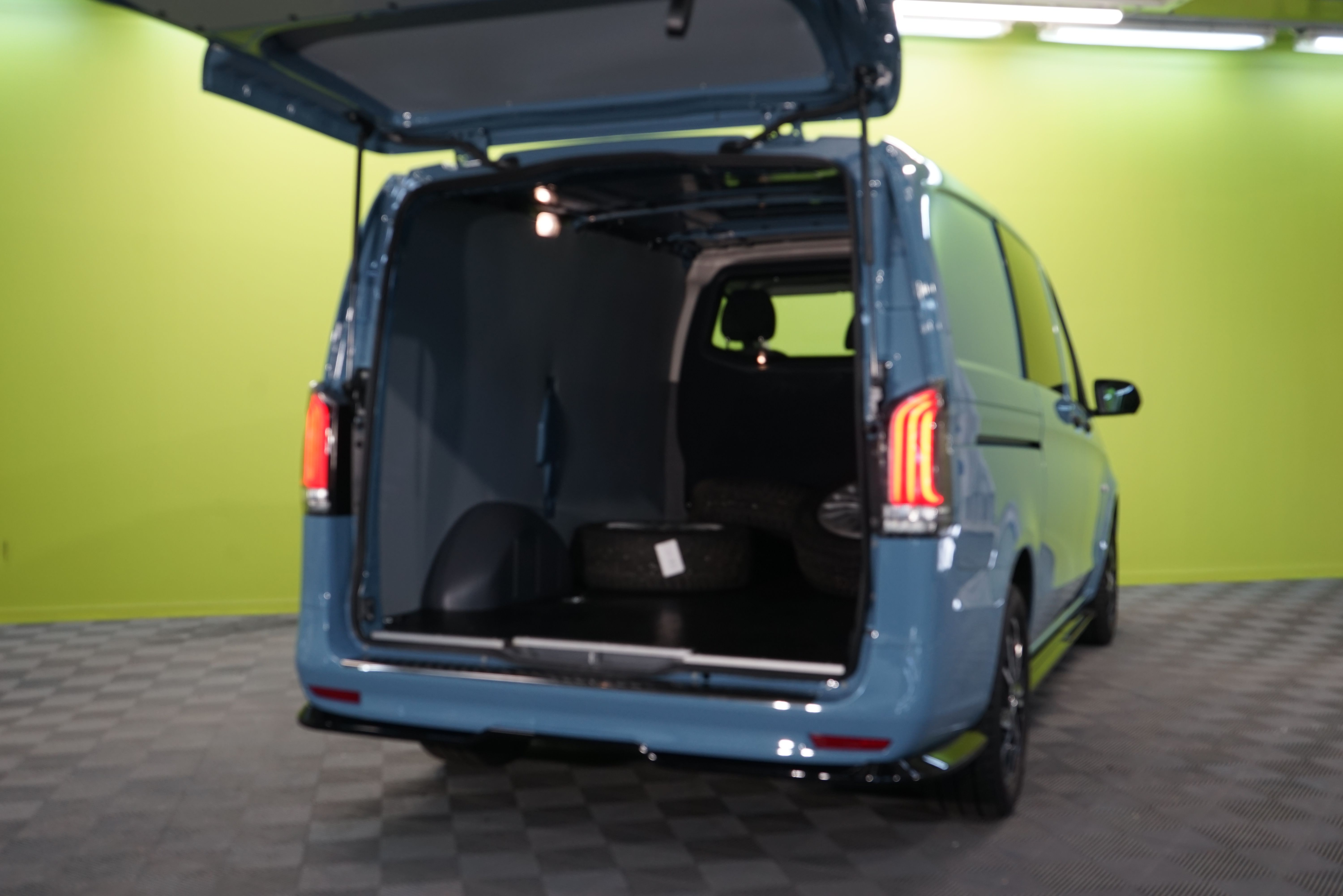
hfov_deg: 53.1
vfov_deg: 36.9
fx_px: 1343
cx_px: 672
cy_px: 448
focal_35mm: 36
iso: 500
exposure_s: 1/30
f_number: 5.6
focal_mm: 36
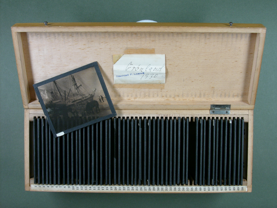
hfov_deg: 41.2
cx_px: 138
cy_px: 104
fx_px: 368
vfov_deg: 31.5
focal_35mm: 46
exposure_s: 1/5
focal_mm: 11.5
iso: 100
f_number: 8
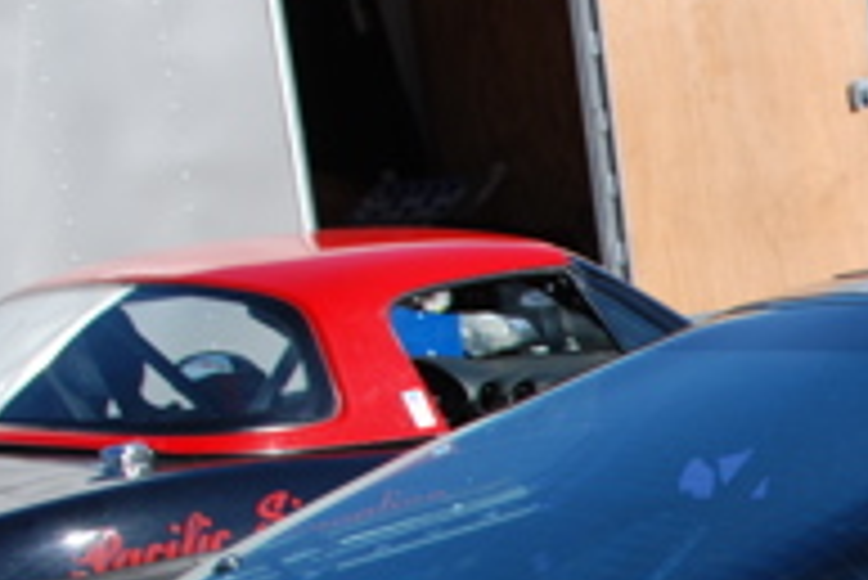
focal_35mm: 119
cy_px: 751
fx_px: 2871
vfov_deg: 11.3
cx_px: 1306
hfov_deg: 15.8
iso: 100
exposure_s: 1/200
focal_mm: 24
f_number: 7.1
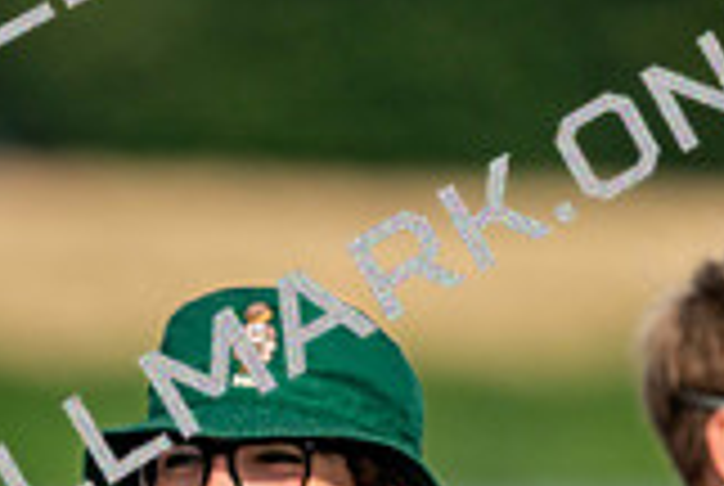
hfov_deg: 1.4
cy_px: 826
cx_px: 40
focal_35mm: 1438
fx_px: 28973
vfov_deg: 1.0
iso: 320
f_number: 4.5
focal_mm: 400
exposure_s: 1/2500
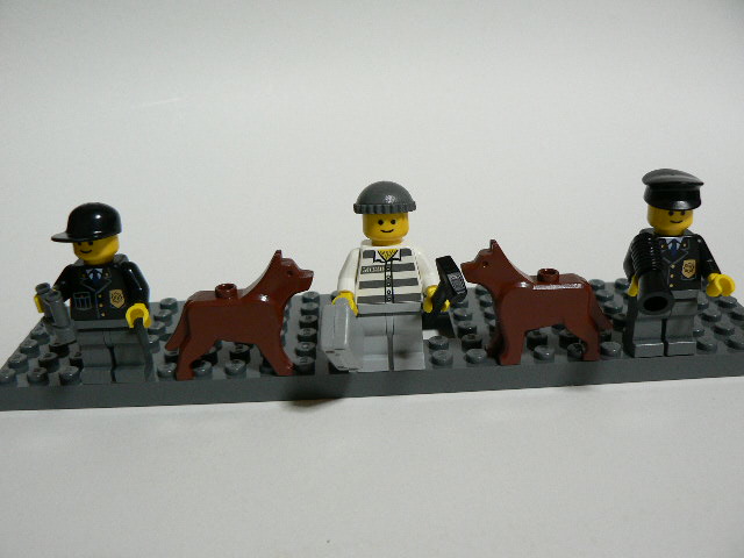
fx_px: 774
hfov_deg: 51.4
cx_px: 372
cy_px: 279
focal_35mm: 36
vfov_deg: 39.7
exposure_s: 1/20
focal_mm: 6
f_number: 2.8
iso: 200
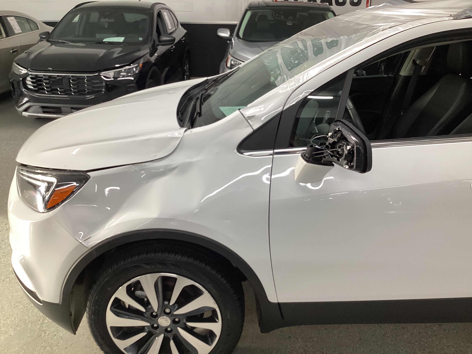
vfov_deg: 45.4
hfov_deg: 58.4
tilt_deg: -22.4
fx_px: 423
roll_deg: -1.4
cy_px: 177
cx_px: 236
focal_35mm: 31
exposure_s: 1/60
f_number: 2.4
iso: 100
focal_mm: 3.3
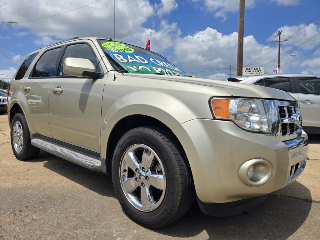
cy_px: 120
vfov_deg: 58.9
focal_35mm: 23
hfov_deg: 73.9
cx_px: 160
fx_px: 213
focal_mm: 6.3
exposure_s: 1/1437
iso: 12
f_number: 1.7
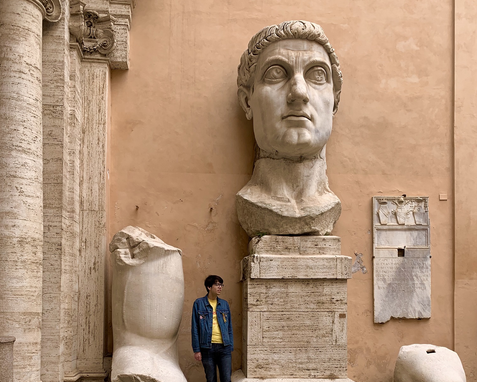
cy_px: 295
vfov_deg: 41.8
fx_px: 480
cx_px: 238
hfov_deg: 52.8
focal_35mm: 34
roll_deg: -0.3
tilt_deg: +1.4
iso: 25
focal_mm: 4.25
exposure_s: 1/128
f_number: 1.8
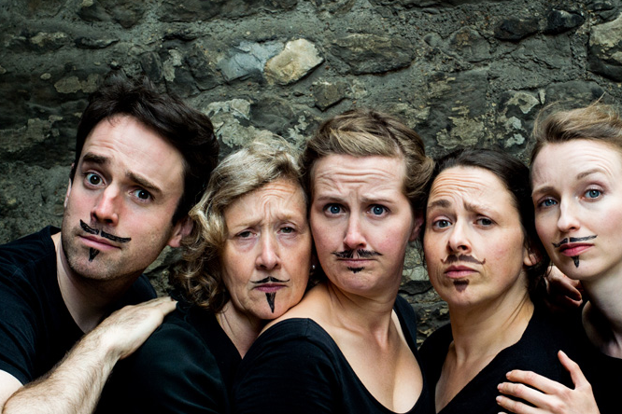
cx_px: 416
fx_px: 1296
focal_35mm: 75
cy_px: 261
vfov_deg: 18.2
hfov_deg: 26.8
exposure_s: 1/320
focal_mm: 50
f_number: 7.1
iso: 640
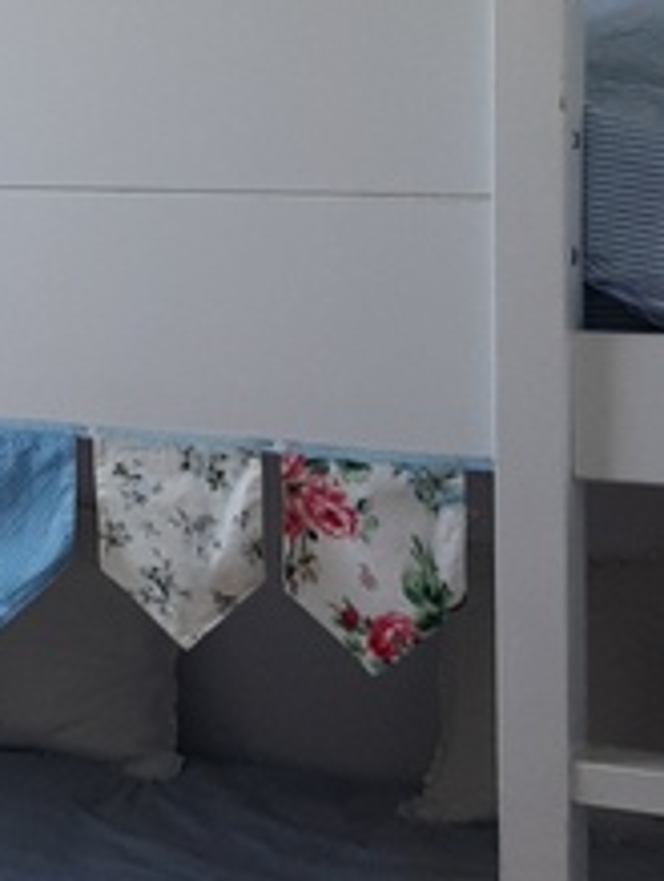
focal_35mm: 91
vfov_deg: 21.4
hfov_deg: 16.0
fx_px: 2321
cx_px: 8
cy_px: 270
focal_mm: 3.93
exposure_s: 1/120
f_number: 1.7
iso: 80
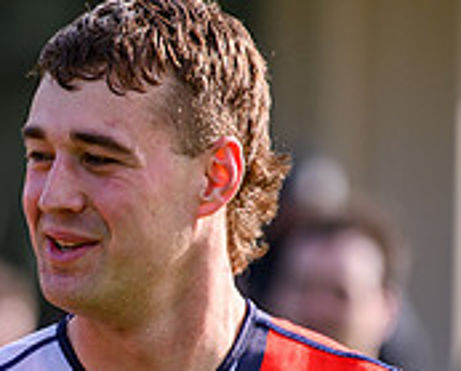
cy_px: 383
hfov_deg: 1.9
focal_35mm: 1021
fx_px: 13954
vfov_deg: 1.5
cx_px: -7
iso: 100
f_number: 2.8
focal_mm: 185
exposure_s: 1/1250
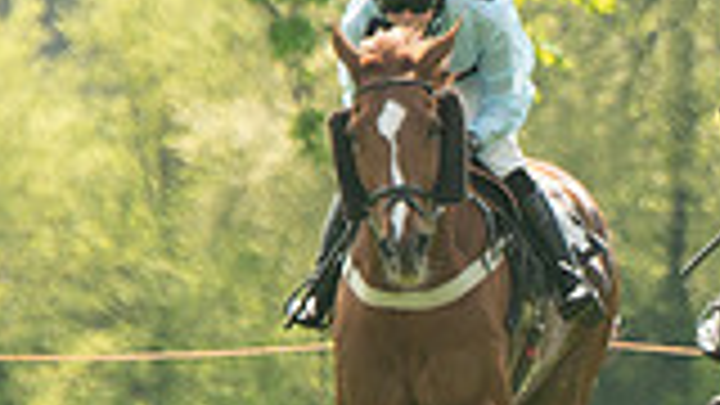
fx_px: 26155
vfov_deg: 0.9
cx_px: 788
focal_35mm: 1370
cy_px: 398
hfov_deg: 1.6
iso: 400
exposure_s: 1/1250
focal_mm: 240
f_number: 4
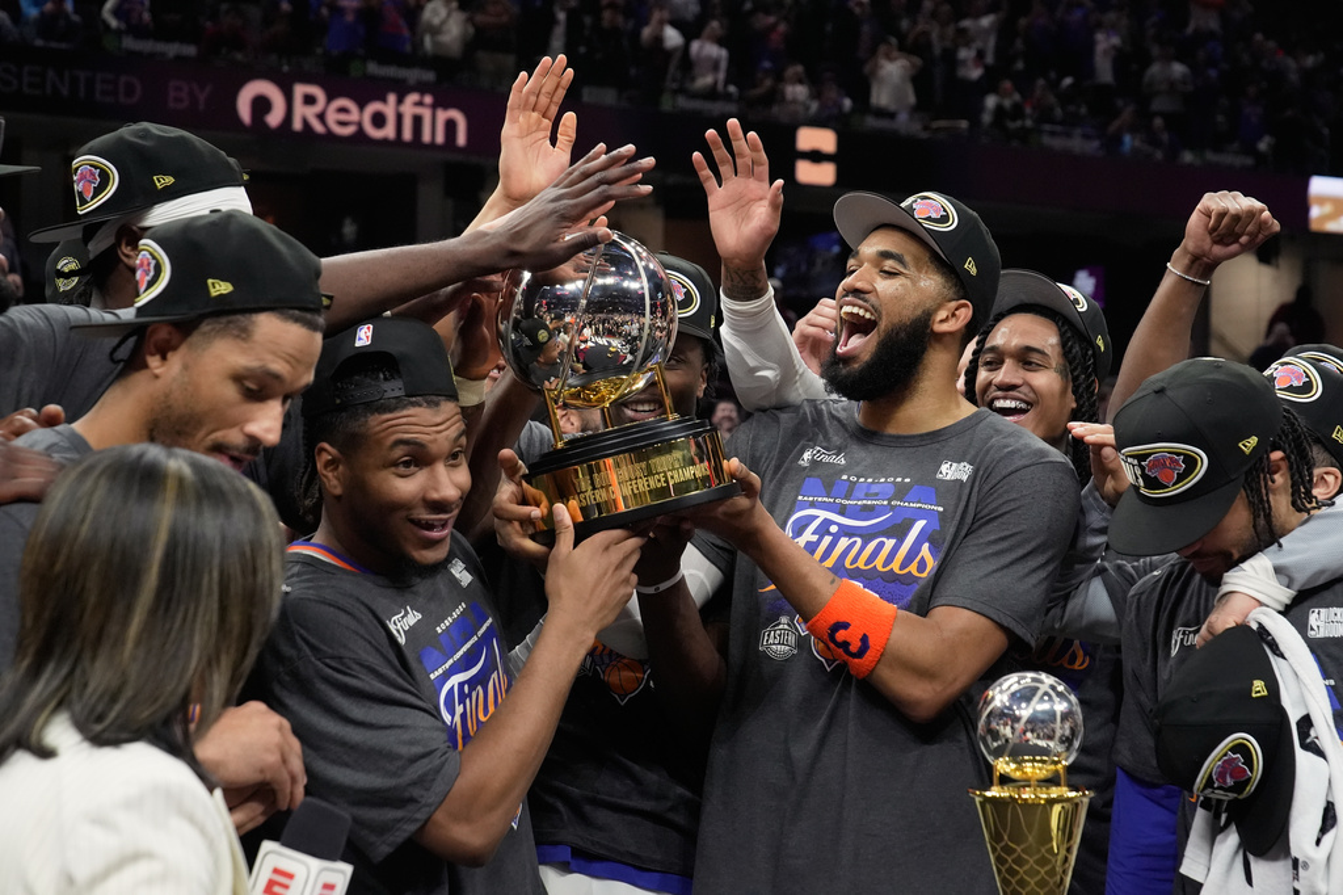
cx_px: 672
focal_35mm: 70
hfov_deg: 28.9
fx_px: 2610
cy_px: 448
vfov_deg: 19.4
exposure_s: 1/500
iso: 4000
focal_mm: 70
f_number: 5.6
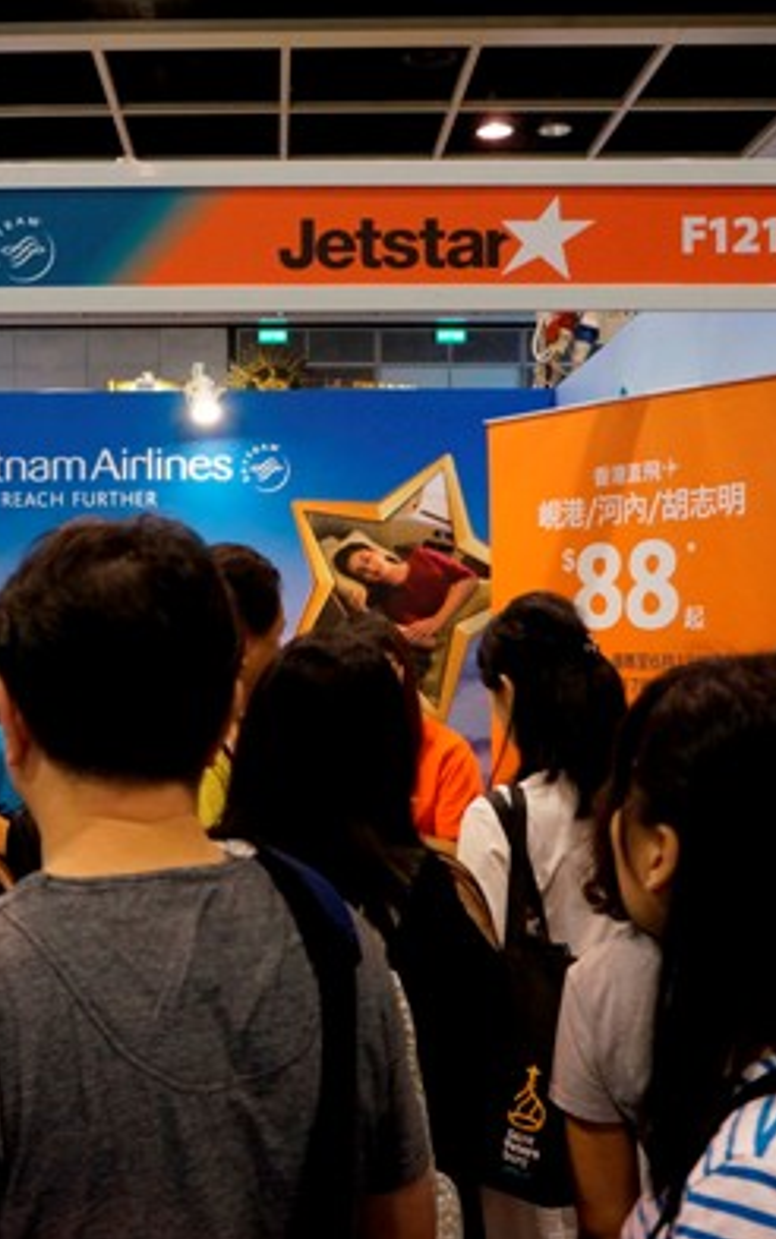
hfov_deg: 30.2
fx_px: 1420
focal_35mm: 42
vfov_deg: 47.2
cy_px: 613
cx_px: 221
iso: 2000
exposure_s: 1/160
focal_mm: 18
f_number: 4
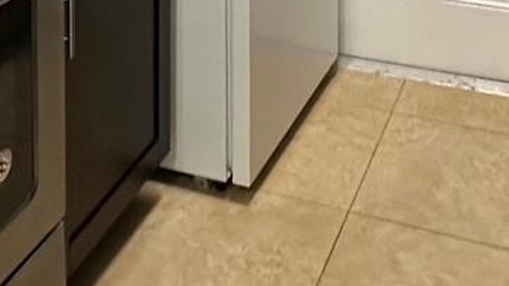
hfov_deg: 31.0
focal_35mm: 68
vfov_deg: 14.2
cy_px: -321
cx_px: 237
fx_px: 918
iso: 200
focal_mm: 2.22
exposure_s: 1/60
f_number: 2.2
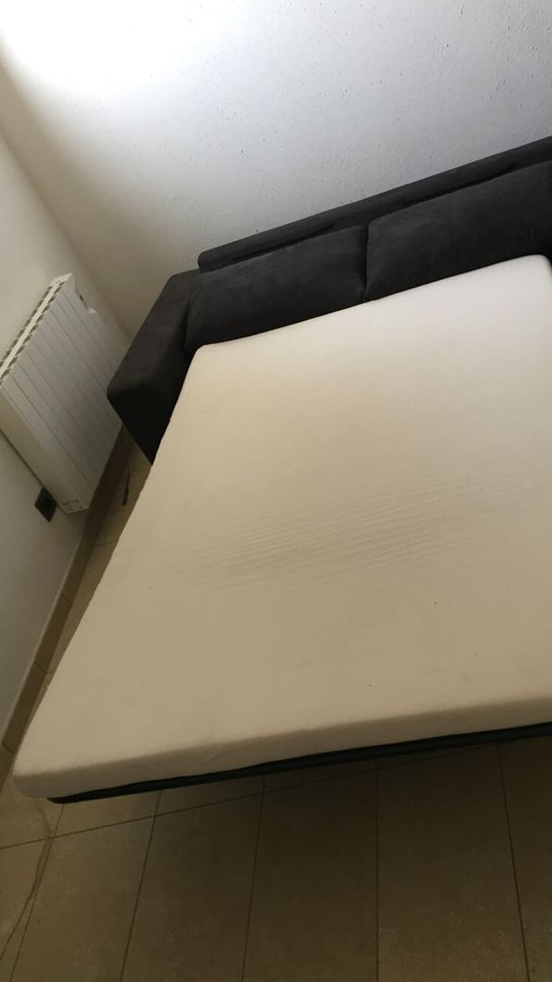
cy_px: 489
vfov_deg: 61.0
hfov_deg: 36.3
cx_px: 369
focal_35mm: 32
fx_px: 833
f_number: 2.2
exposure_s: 1/33
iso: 100
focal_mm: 4.15
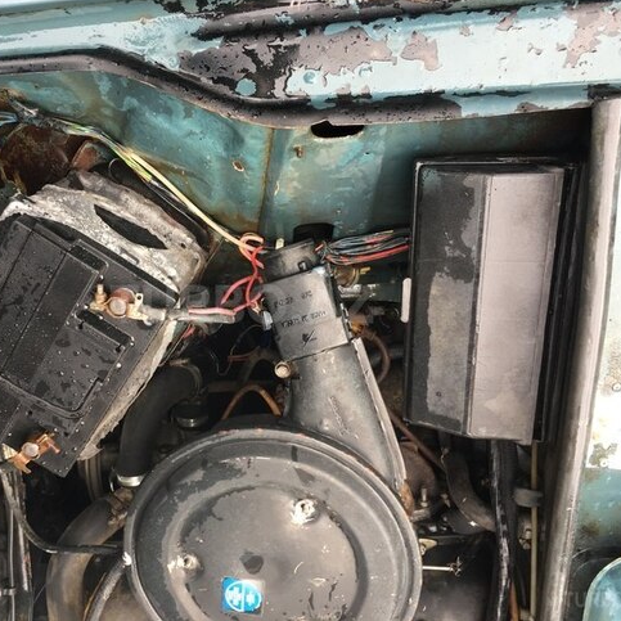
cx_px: 242
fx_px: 710
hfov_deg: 46.9
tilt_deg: -69.4
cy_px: 304
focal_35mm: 35
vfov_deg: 47.2
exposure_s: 1/100
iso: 40
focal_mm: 4.15
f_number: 2.2
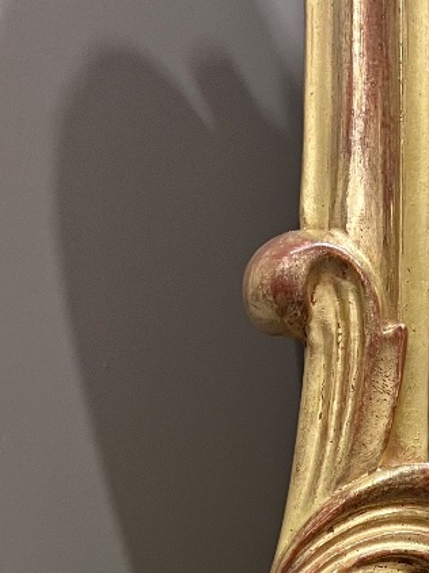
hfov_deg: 19.1
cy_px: 811
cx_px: 460
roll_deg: +1.0
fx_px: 1224
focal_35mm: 74
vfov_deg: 22.5
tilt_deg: -7.7
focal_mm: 5.1
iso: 250
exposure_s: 1/50
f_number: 1.6
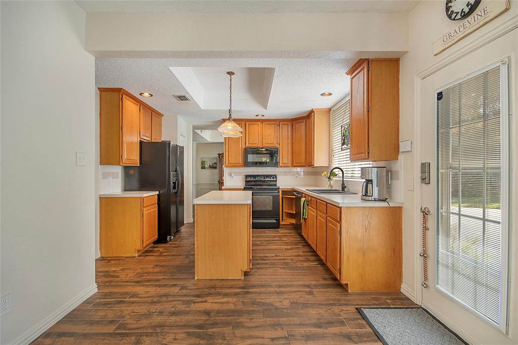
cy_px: 172
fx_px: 216
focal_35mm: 15
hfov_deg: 100.4
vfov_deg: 77.3
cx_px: 259
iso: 100
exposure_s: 1/8
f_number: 8
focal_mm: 10
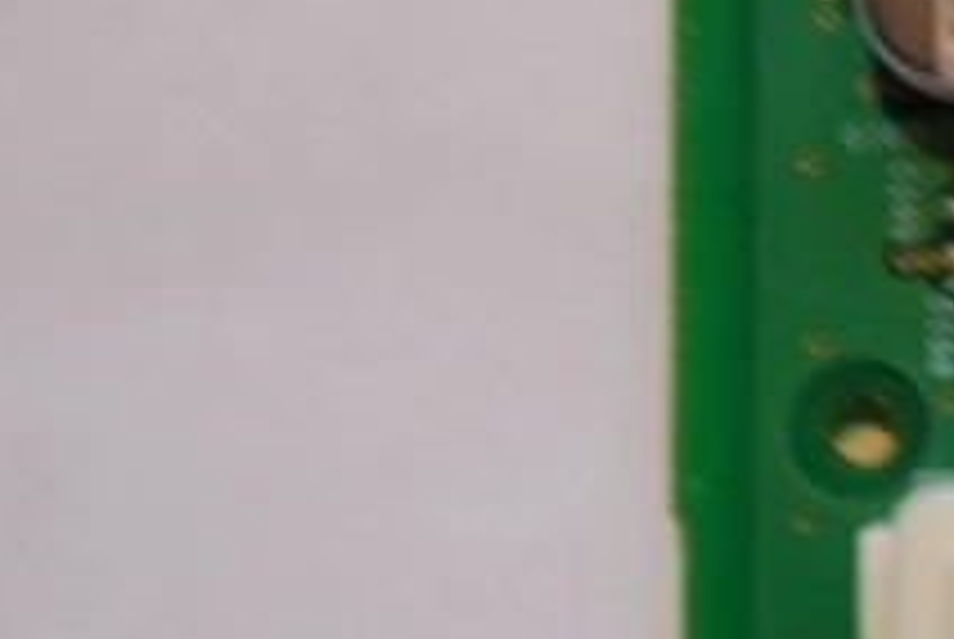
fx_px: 6644
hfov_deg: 7.7
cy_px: -281
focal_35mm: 250
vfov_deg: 5.5
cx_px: 2108
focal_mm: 35
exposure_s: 1/8
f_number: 5.3
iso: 400
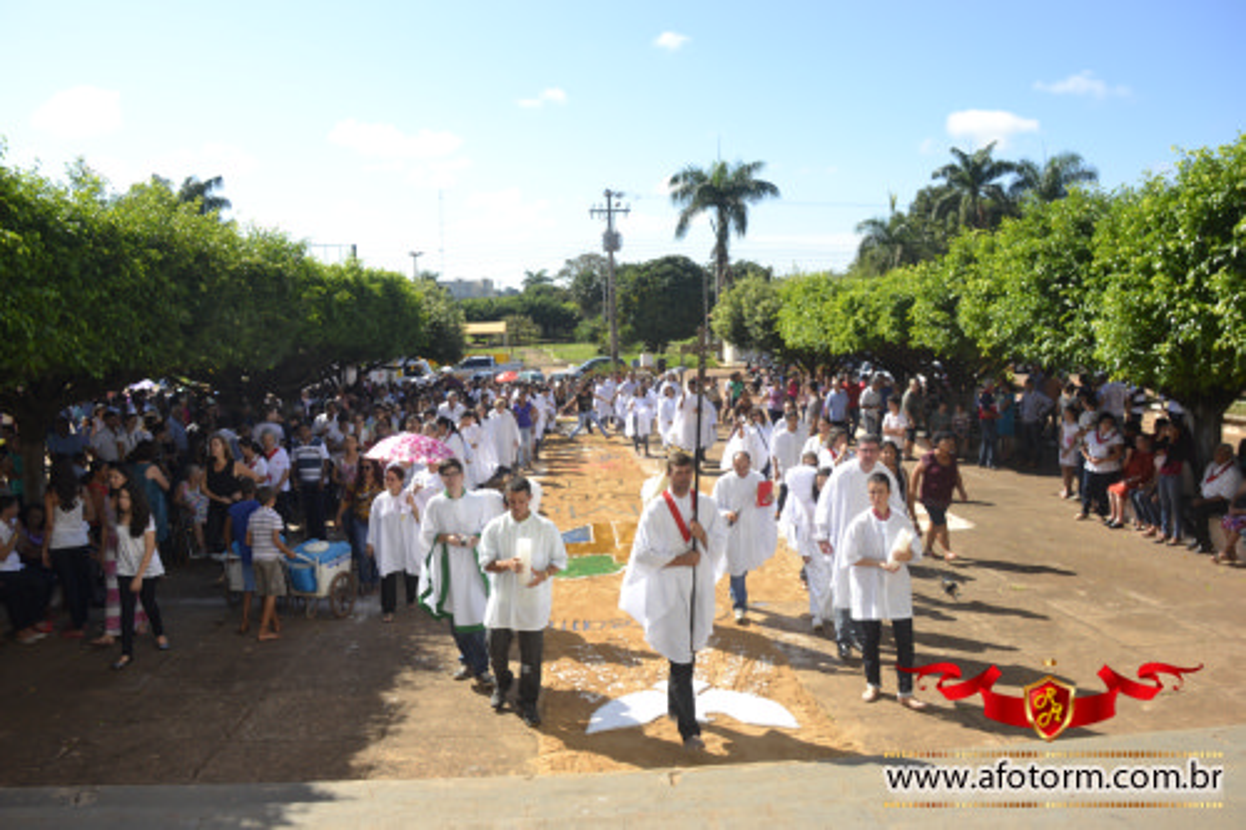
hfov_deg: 61.9
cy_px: 415
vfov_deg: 43.6
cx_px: 623
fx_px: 1038
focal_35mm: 30
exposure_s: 1/200
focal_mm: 20
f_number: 8
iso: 100
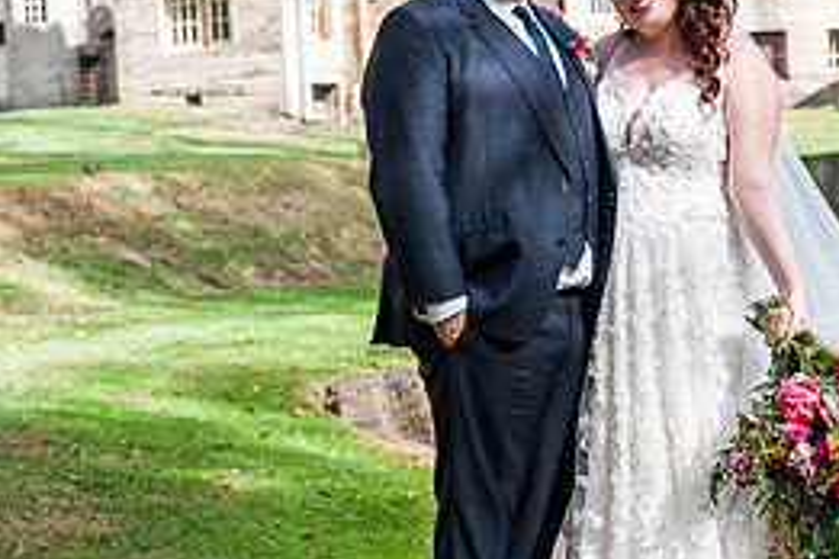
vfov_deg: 12.3
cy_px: 215
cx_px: 723
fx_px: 2587
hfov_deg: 18.2
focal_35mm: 111
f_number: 4
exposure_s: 1/2500
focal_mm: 50
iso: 400
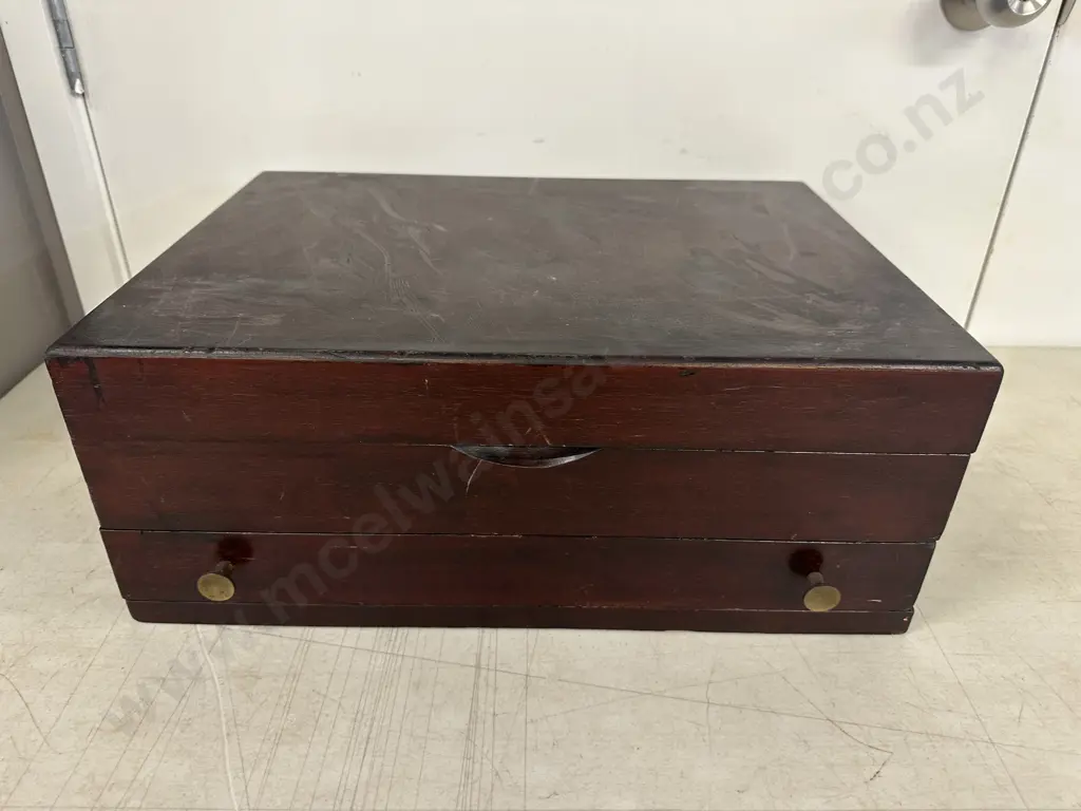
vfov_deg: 56.8
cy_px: 406
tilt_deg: -29.9
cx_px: 540
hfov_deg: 71.6
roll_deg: -1.0
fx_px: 749
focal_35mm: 24
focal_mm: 6.86
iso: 160
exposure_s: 1/50
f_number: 1.78
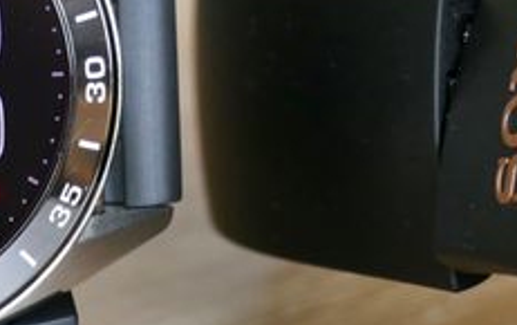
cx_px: -163
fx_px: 8055
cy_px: 157
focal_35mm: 571
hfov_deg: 3.7
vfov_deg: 2.3
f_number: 4.5
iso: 640
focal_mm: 65.81
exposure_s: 1/100
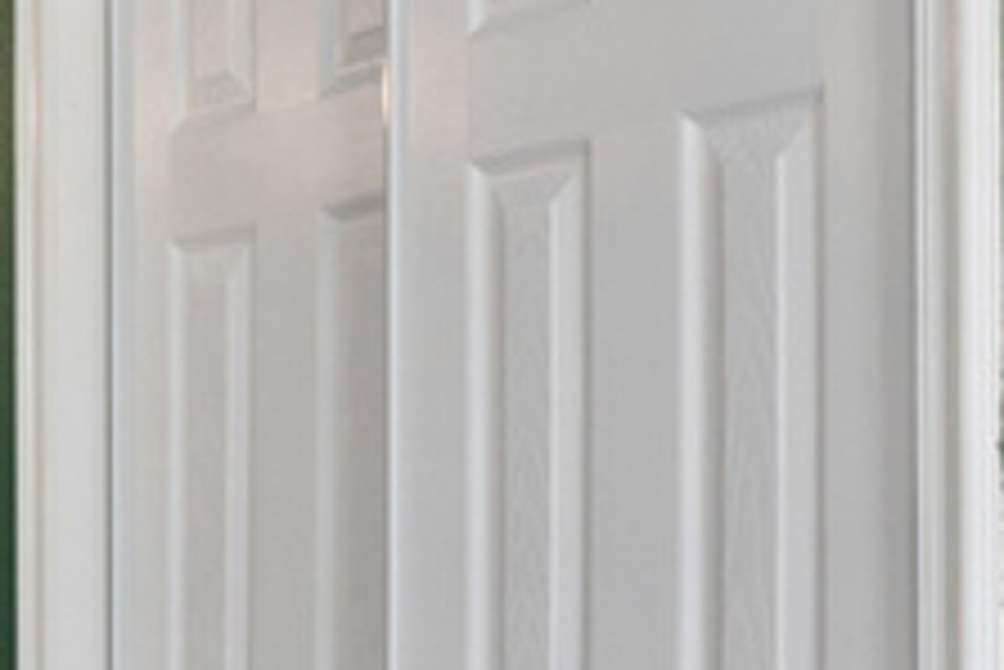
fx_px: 3237
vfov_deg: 11.7
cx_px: -599
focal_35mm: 116
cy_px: 625
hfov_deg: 15.9
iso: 250
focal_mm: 16
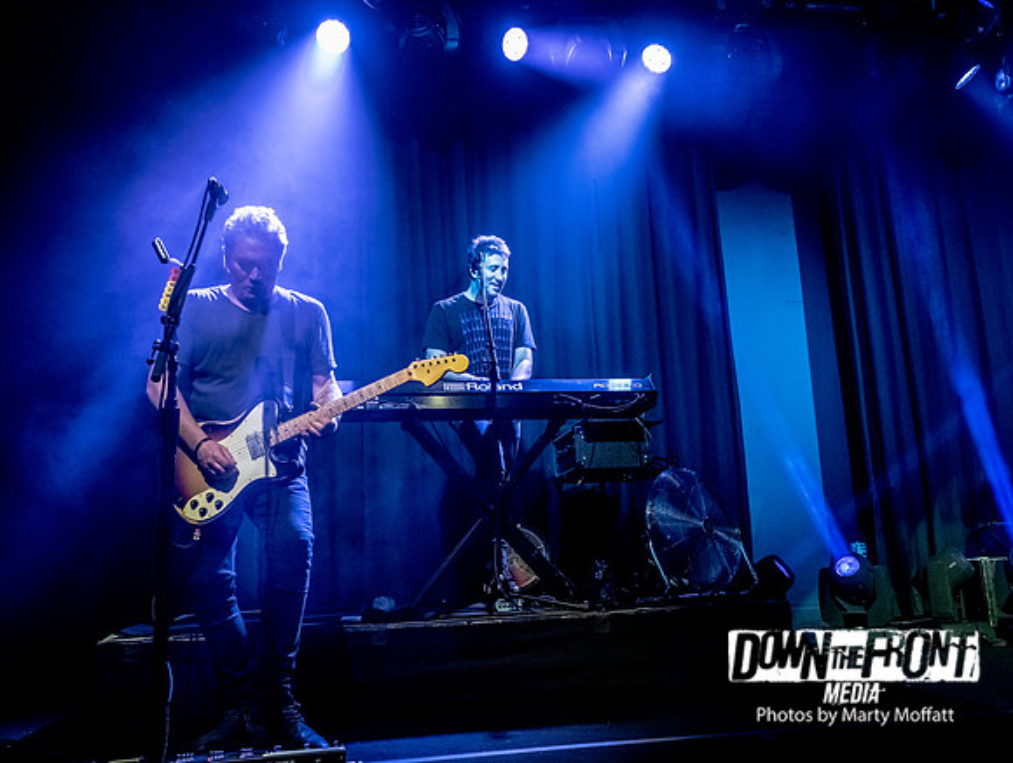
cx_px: 521
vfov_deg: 47.0
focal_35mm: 30
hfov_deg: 60.0
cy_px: 376
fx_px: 878
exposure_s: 1/200
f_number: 4
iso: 1600
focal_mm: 14
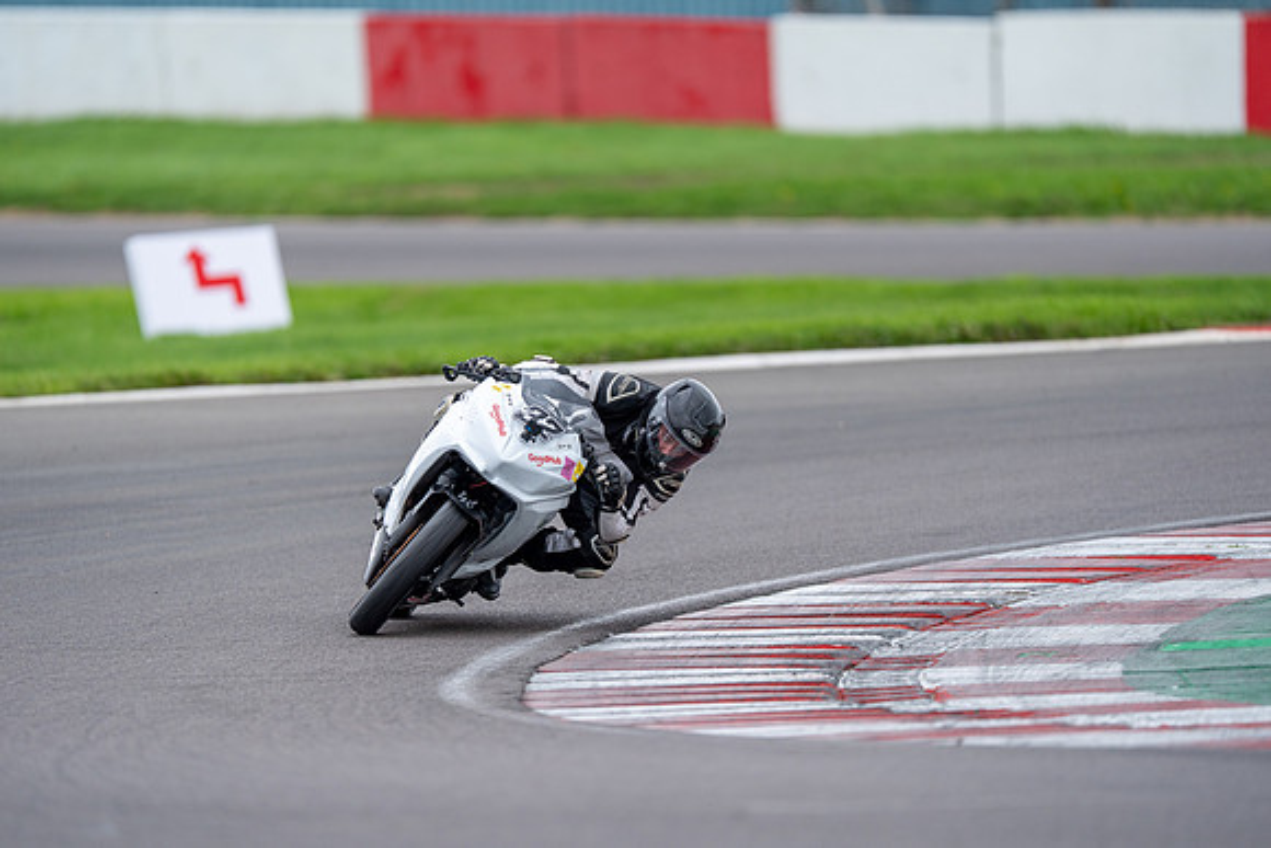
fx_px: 21208
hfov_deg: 3.4
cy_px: 424
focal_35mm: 601
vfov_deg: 2.3
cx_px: 636
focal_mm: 600
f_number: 4
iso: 320
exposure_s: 1/400
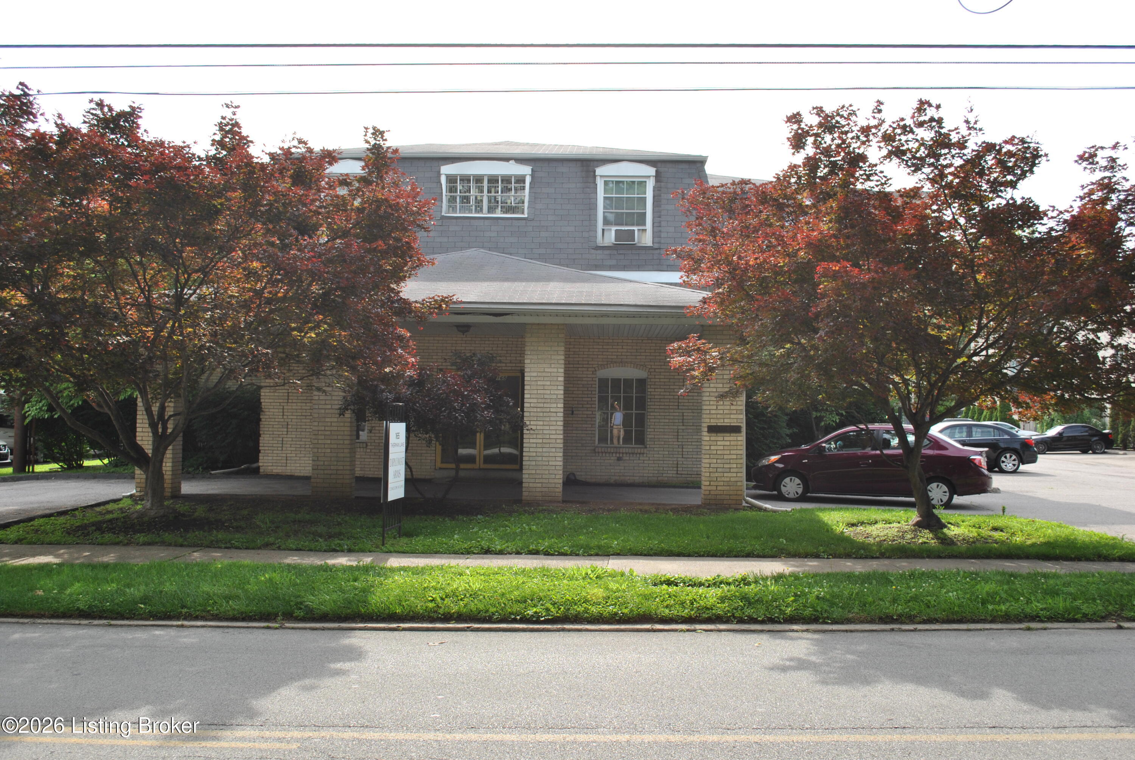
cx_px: 568
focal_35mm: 33
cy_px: 380
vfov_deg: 40.1
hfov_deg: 57.2
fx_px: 1042
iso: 100
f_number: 6.3
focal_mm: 22
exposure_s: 1/160
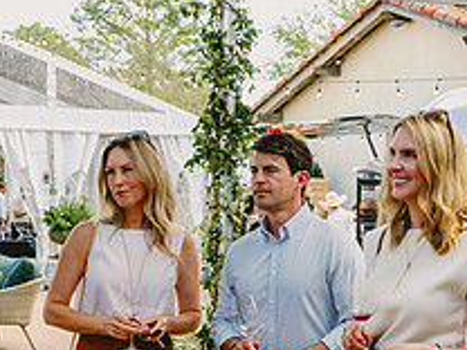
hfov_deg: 22.5
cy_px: 268
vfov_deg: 16.9
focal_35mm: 87
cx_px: 292
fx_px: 1174
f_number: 7.1
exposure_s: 1/160
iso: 400
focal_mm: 32.5
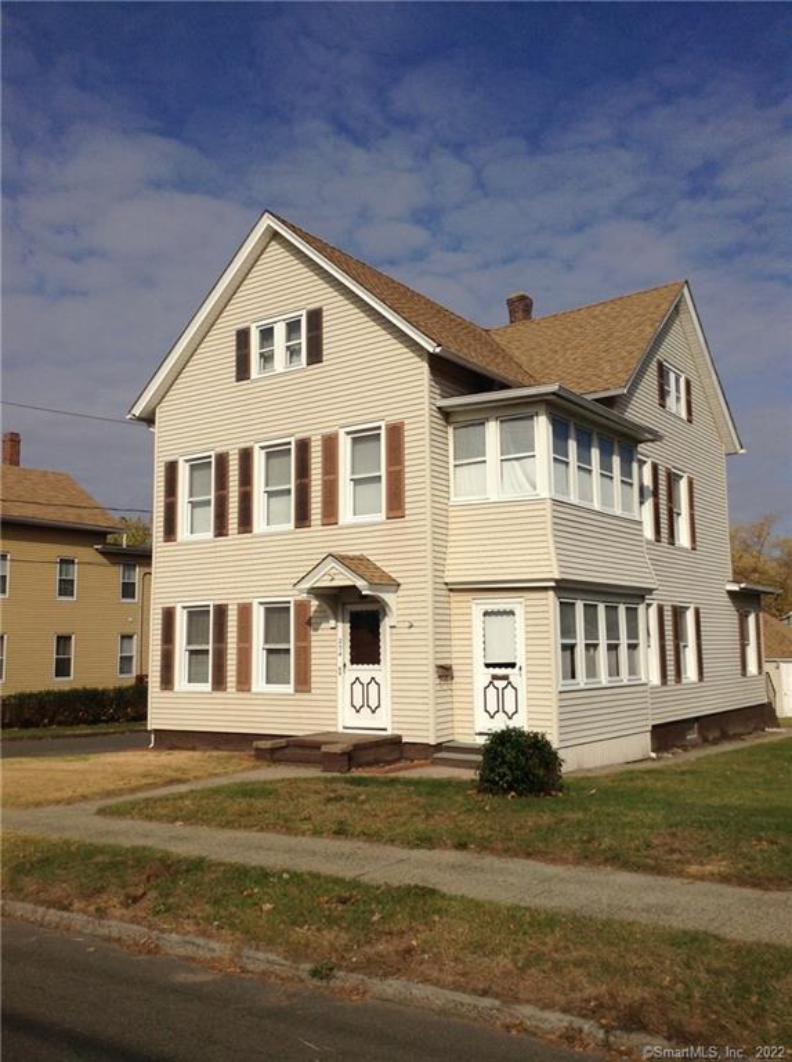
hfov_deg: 42.8
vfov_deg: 55.4
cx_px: 396
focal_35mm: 33
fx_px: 1010
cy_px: 531
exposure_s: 1/3413
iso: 32
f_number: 2.4
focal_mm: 3.3
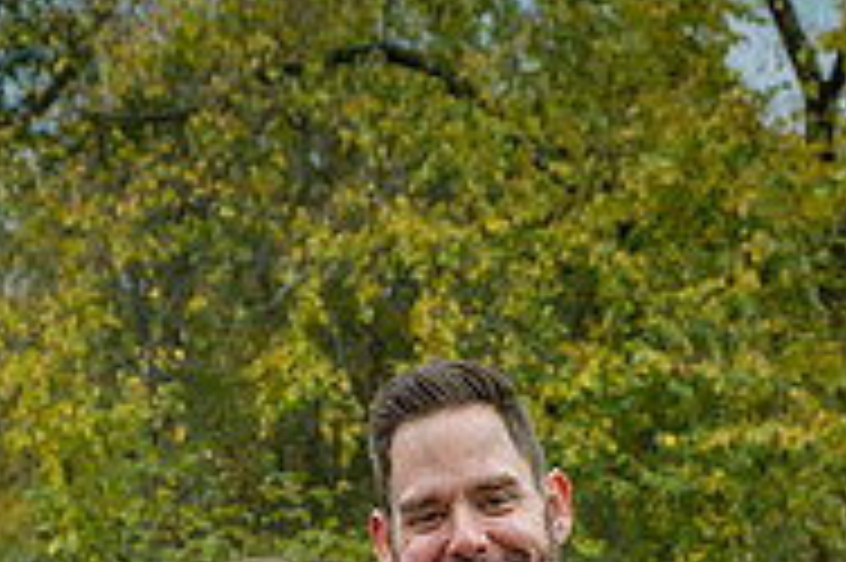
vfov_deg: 12.2
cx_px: 374
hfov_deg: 19.8
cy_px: 1007
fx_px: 2418
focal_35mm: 103
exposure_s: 1/500
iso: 400
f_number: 5.6
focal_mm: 43
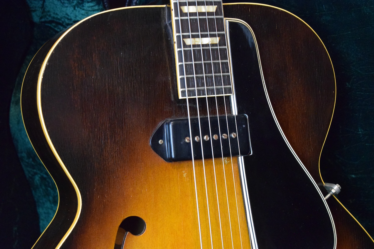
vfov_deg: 16.6
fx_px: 857
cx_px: 187
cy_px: 124
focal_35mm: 82
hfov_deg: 24.6
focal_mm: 55
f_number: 5.6
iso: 6400
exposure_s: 1/60
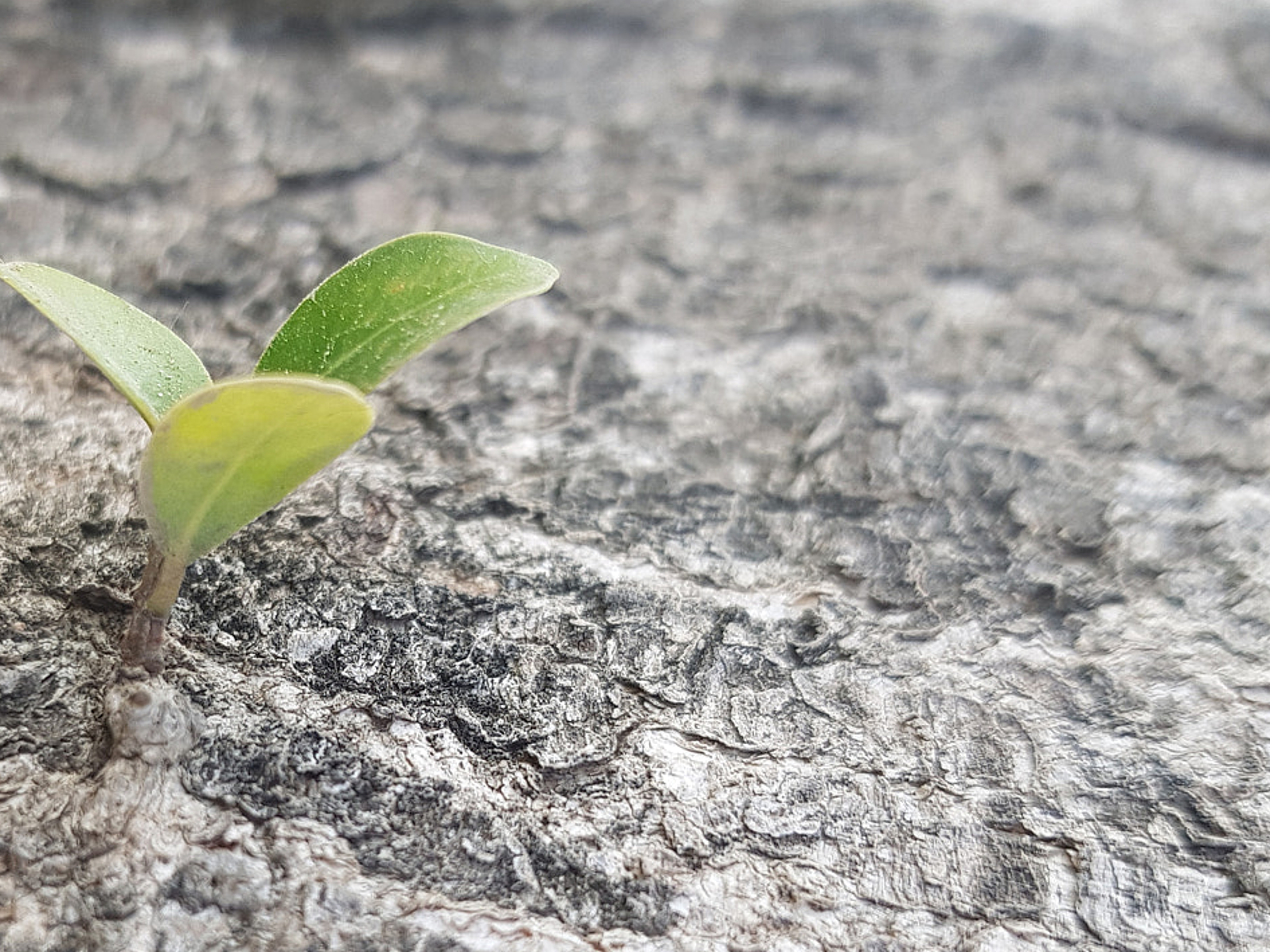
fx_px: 1614
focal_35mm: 44
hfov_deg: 41.7
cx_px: 319
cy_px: 716
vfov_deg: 32.3
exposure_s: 1/134
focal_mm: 4.2
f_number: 1.7
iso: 40
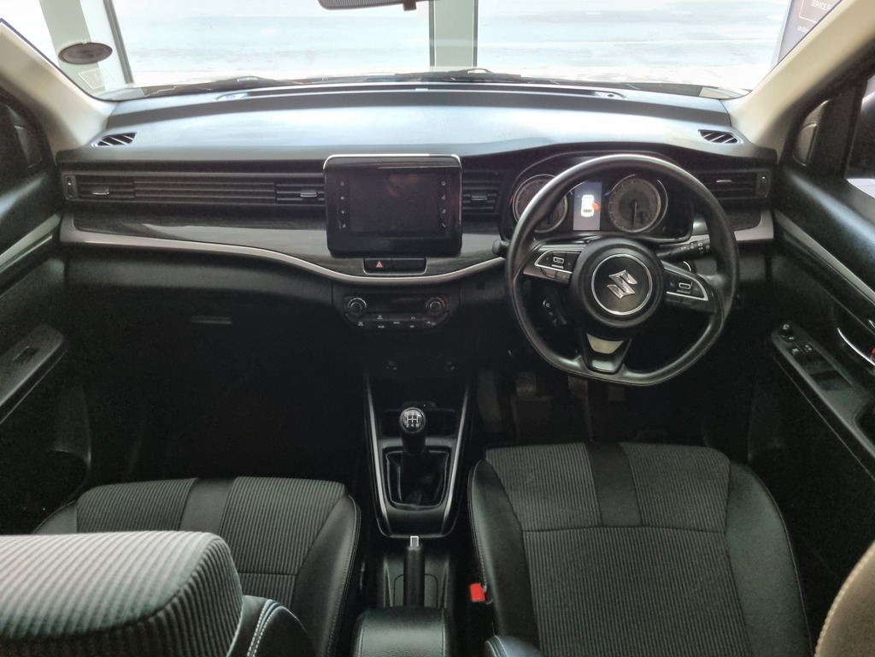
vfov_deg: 53.1
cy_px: 328
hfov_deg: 67.3
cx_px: 438
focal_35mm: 26
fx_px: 657
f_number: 1.8
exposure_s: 1/50
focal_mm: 5.4
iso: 640
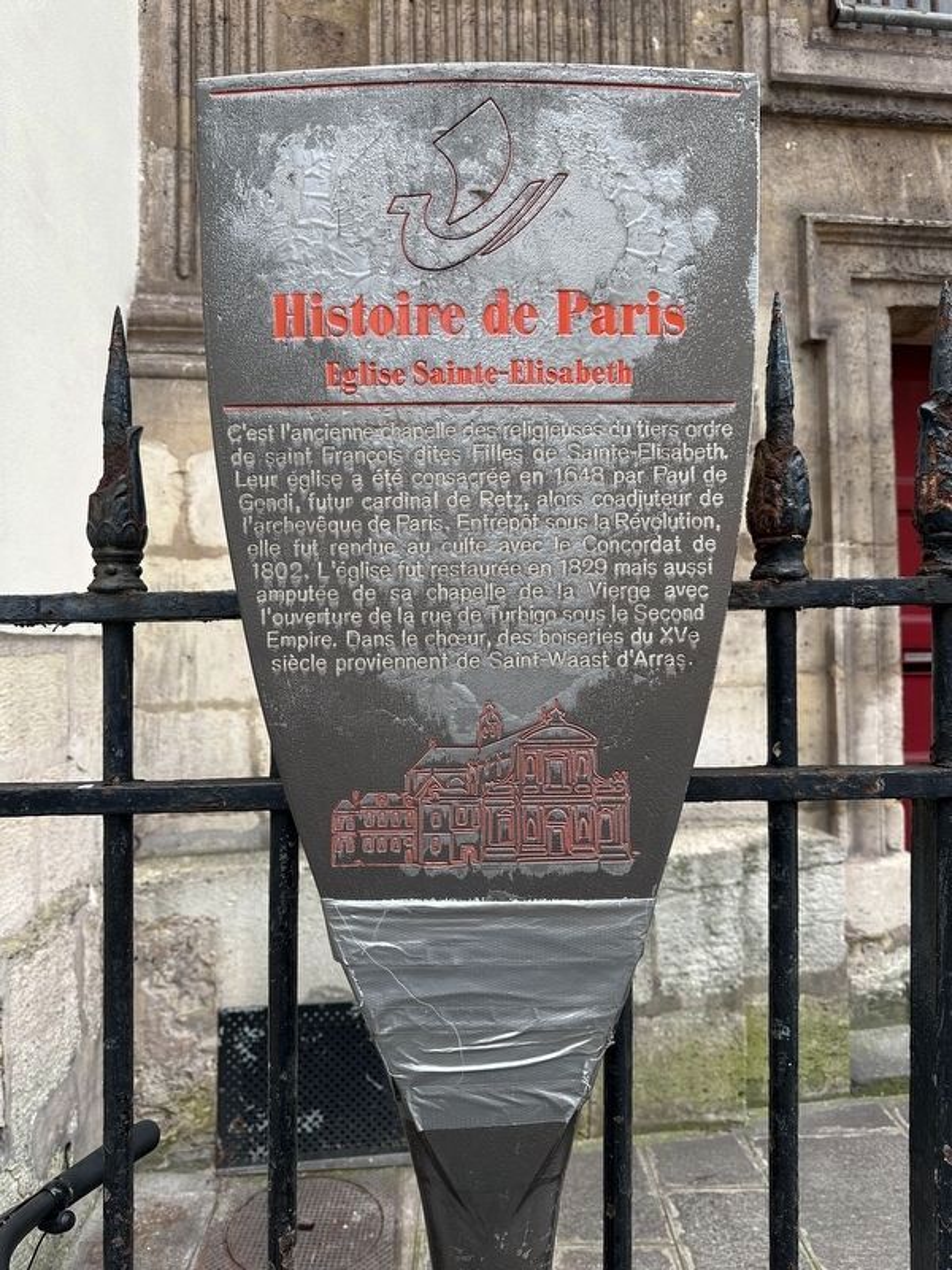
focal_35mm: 24
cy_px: 635
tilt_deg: +1.5
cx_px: 476
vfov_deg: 71.6
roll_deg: +0.2
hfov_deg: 56.8
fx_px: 880
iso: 64
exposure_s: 1/121
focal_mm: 6.86
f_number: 1.78
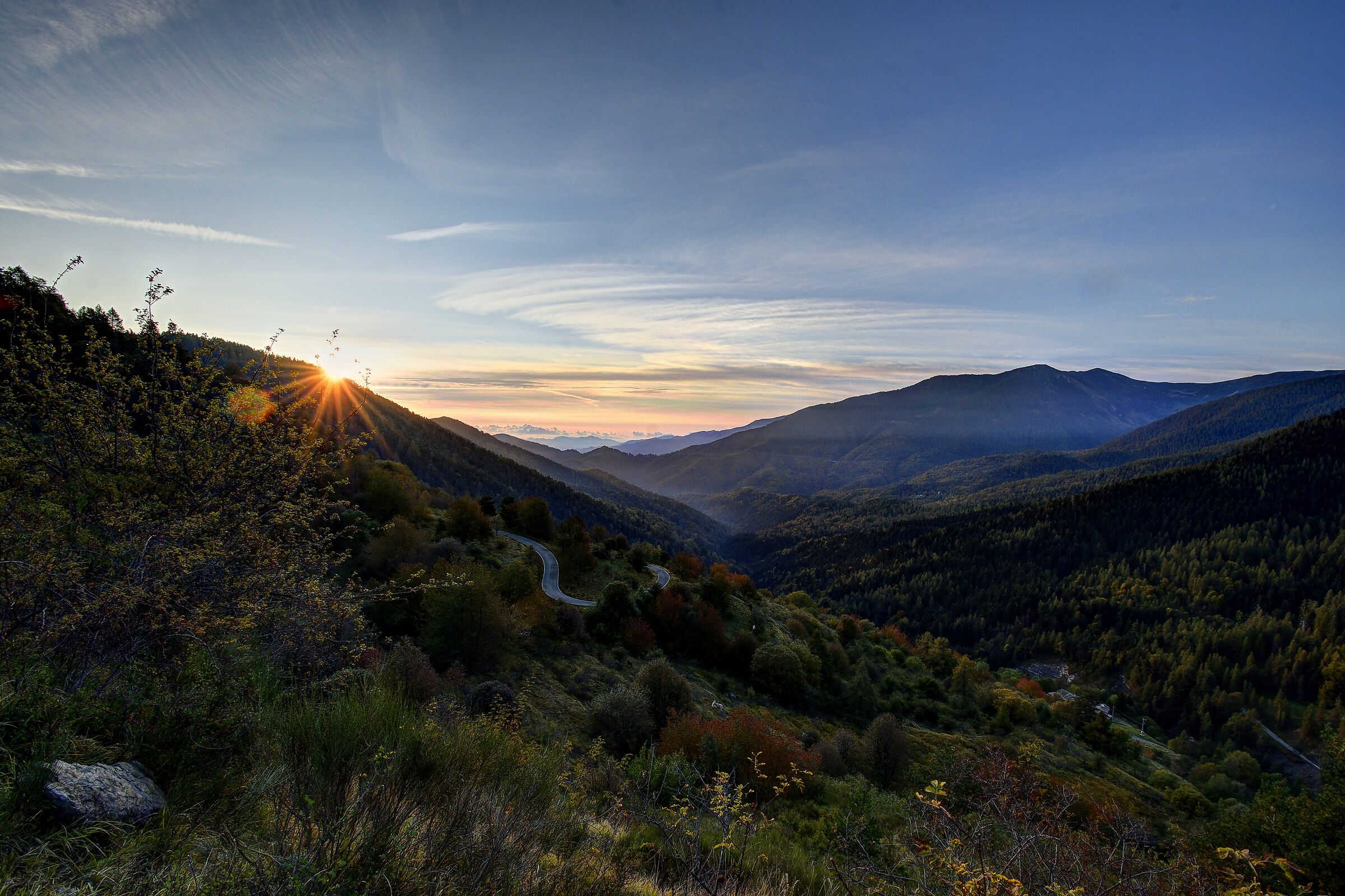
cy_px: 448
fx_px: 560
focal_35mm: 15
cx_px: 672
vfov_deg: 77.3
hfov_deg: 100.4
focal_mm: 10
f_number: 13
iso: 100
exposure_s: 1/30
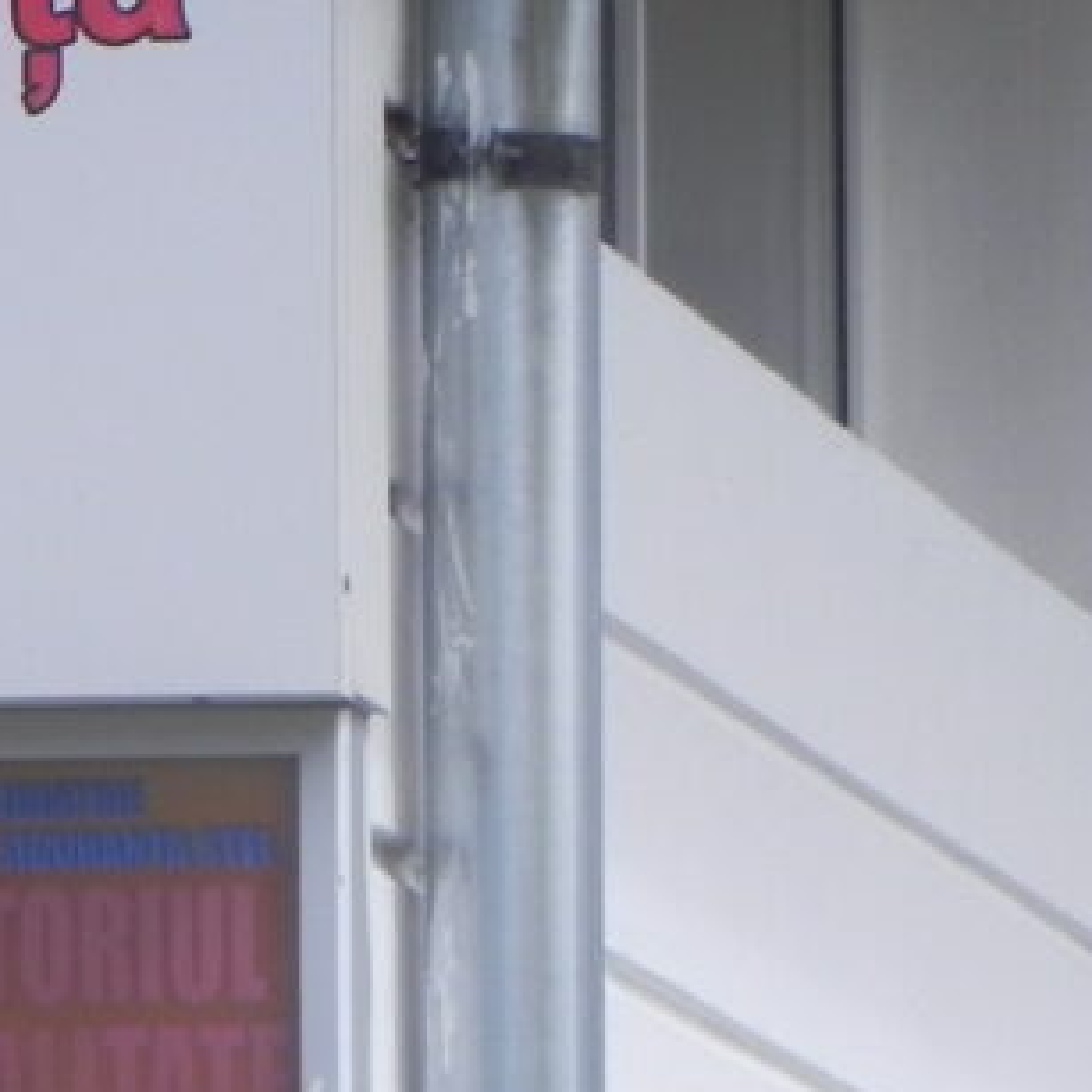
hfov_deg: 4.9
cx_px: -1174
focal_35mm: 350
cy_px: 21
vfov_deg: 5.0
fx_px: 12492
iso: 160
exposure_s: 1/1500
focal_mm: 16.9
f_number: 4
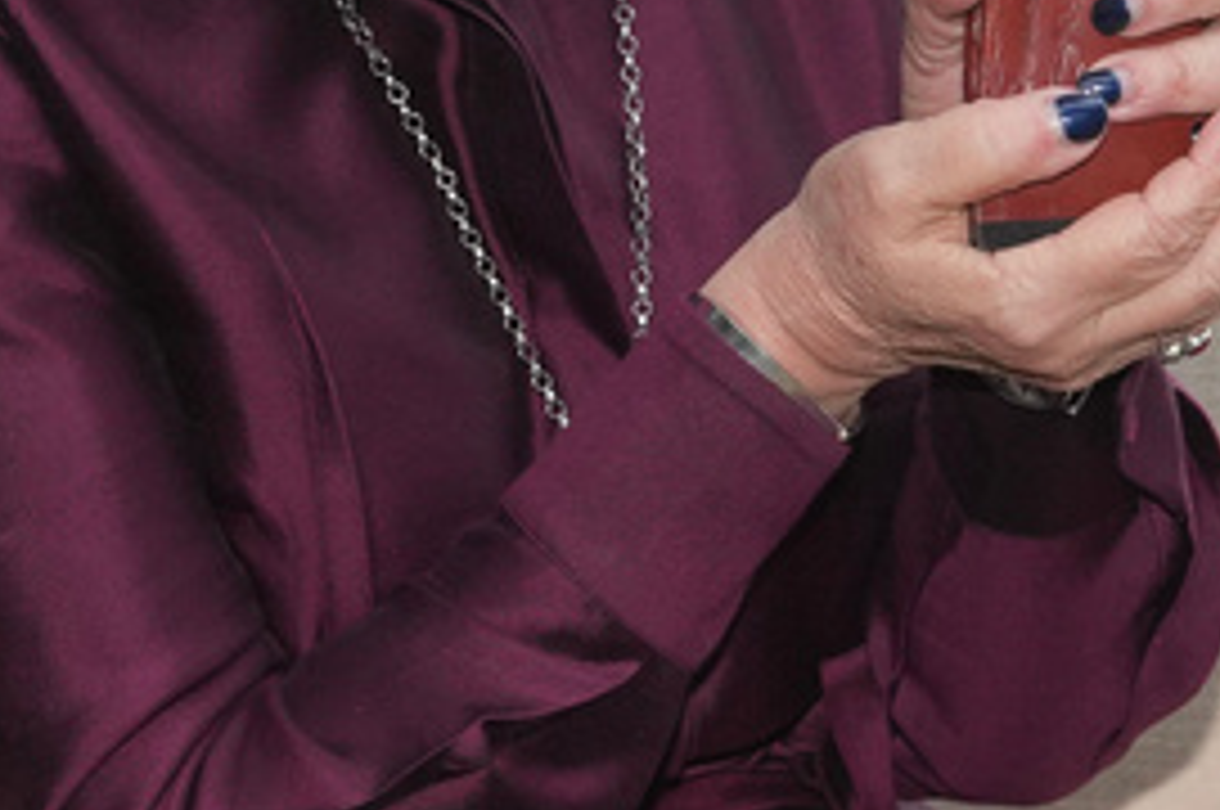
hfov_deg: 13.3
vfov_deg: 8.7
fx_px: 5246
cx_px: 680
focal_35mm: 155
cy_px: -266
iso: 800
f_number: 3.5
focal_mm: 41
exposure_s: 1/250
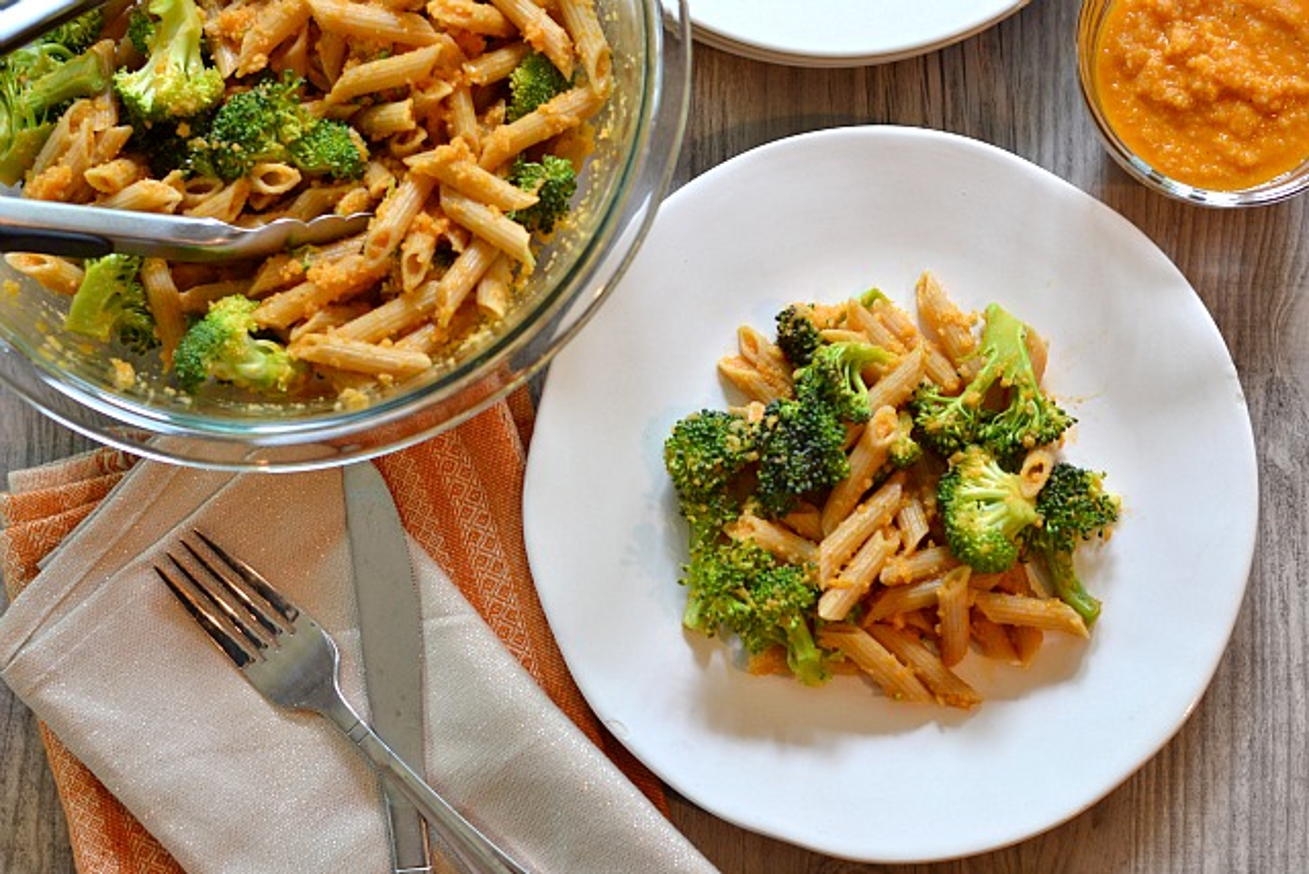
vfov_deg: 18.2
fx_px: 2728
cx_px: 654
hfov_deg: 27.0
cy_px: 437
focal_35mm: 75
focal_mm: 50
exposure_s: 1/60
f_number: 3.2
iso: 400
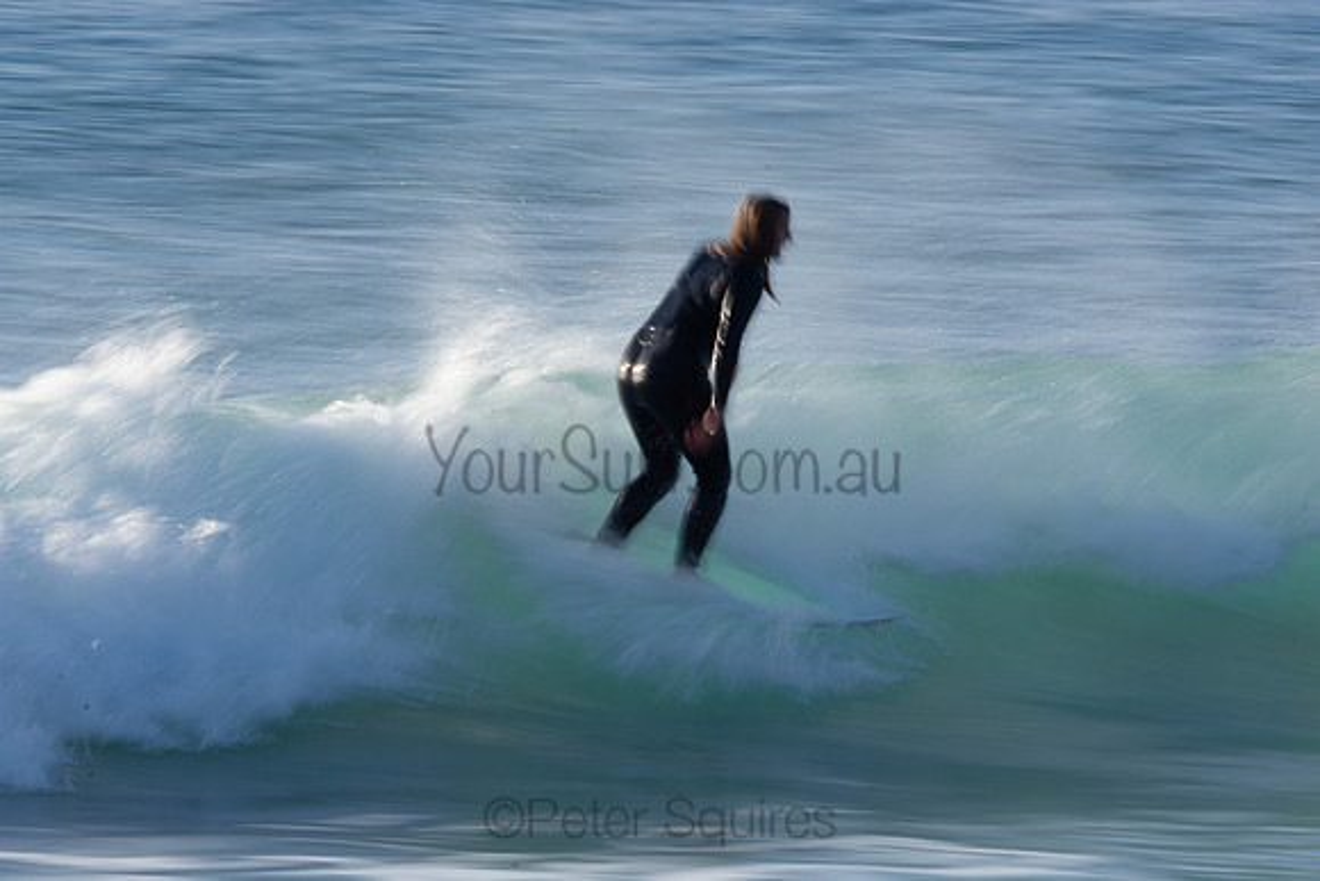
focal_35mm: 750
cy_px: 440
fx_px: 27505
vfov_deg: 1.8
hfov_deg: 2.7
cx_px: 660
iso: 125
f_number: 29
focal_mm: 500
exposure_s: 1/20
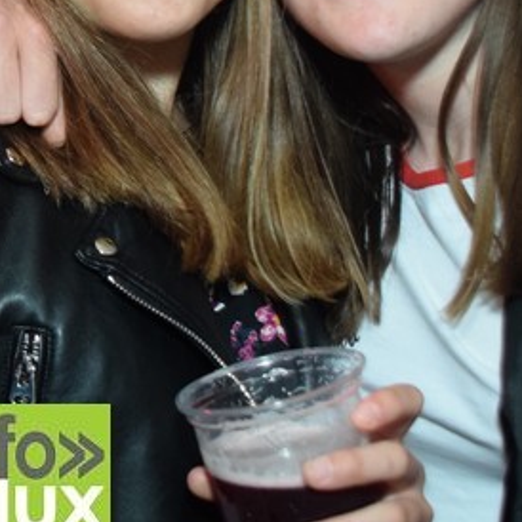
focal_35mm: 94
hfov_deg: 18.1
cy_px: -84
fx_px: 1604
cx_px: 16
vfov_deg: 17.7
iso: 1600
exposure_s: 1/60
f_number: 3.5
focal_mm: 20
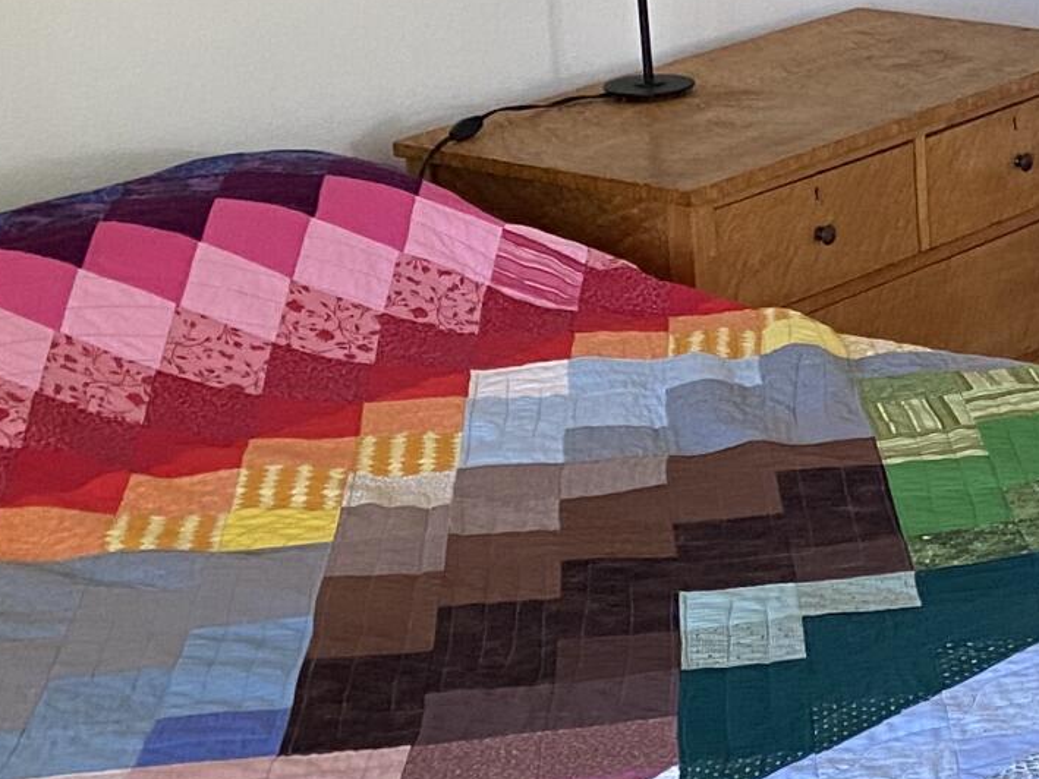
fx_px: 3302
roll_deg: +1.7
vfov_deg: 13.4
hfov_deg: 17.1
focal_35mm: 110
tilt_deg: -16.6
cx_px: 1215
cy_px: 221
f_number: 1.8
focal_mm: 4.25
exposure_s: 1/61
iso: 125
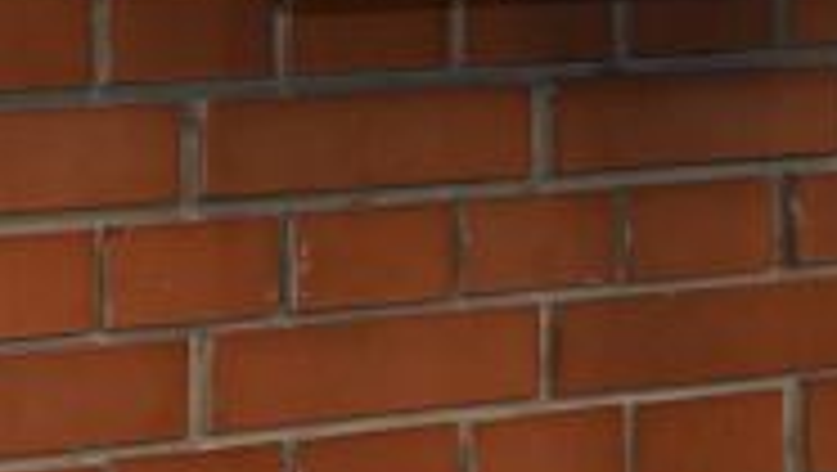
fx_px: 4398
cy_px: -701
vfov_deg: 5.9
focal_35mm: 198
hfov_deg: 10.8
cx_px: 855
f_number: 6.3
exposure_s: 1/125
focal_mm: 44
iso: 1600
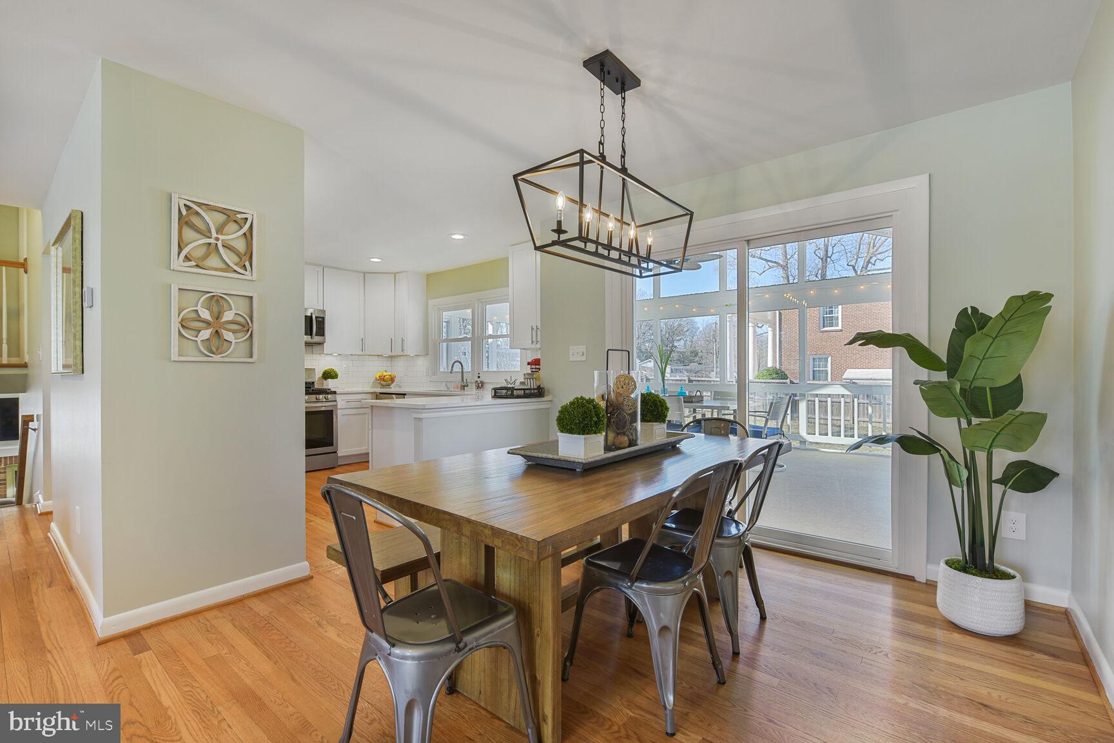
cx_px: 557
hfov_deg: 96.7
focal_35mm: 16
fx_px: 495
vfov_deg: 73.7
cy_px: 372
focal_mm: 16
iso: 200
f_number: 8
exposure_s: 1/6
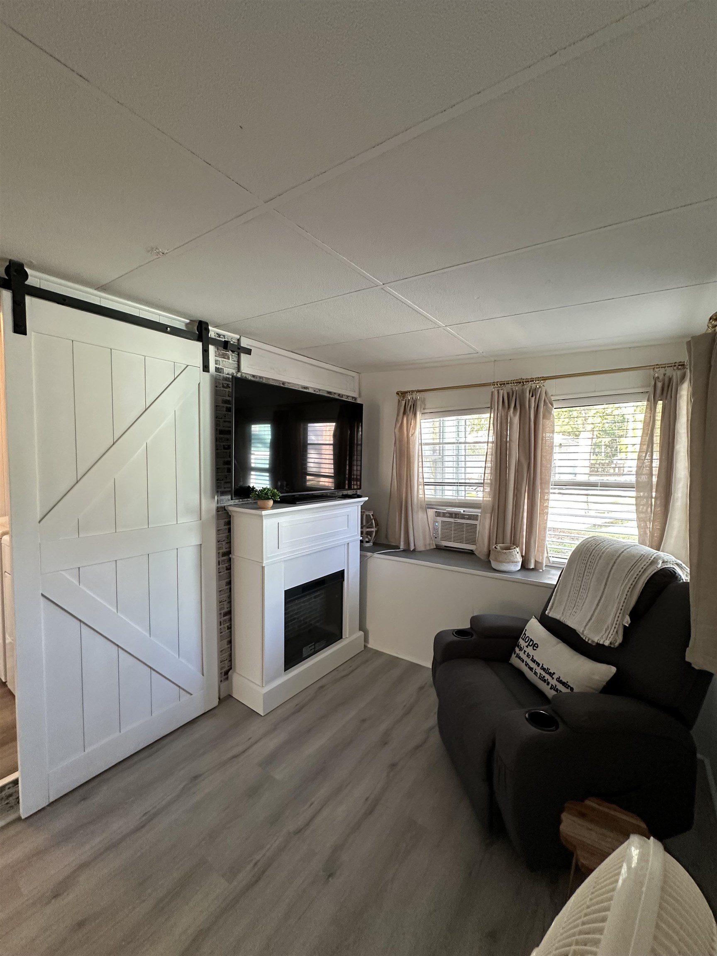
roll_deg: -1.1
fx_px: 387
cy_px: 478
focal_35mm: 14
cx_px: 358
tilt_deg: -1.3
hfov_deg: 85.7
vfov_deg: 102.1
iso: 320
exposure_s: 1/60
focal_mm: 2.22
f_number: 2.2
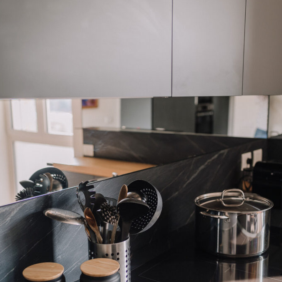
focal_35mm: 45
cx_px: 141
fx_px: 415
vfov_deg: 37.4
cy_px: 169
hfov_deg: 37.6
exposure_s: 1/160
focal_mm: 35
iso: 200
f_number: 2.2
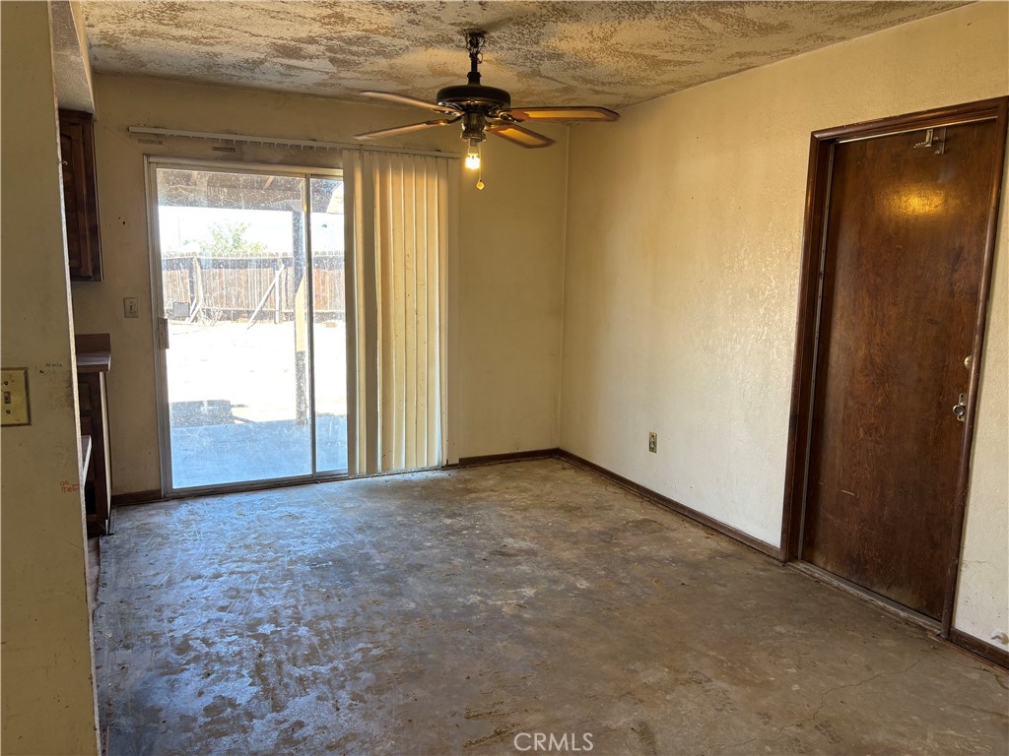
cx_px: 504
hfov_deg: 67.3
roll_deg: -1.4
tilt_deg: -9.3
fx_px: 758
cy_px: 378
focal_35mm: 26
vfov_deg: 53.1
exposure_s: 1/121
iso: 80
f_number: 1.6
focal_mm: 5.96
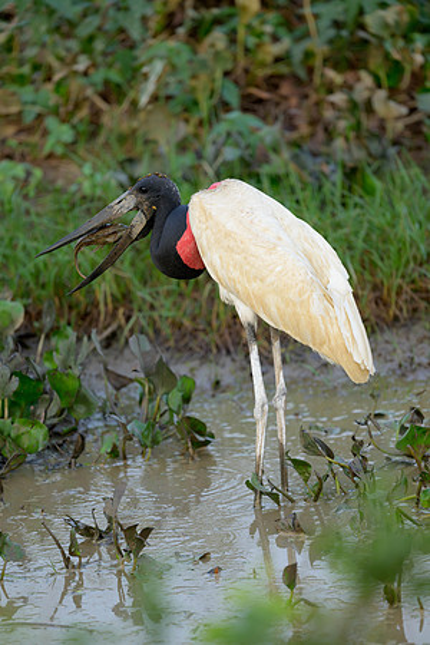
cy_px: 322
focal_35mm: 400
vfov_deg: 5.2
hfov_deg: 3.4
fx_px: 7166
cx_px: 215
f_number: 2.8
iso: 800
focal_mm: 400
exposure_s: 1/640
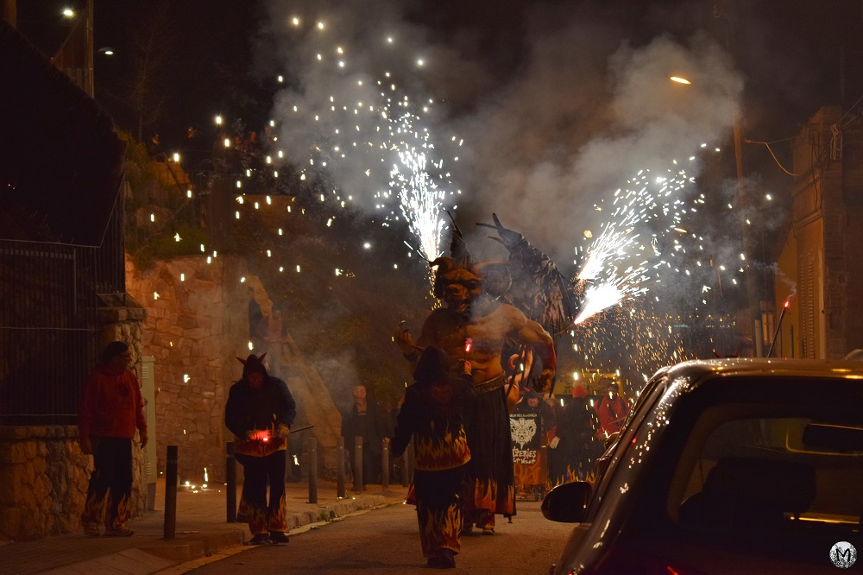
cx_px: 432
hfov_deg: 24.6
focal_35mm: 82
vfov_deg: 16.5
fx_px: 1977
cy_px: 288
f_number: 5.6
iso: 800
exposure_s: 1/60
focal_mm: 55
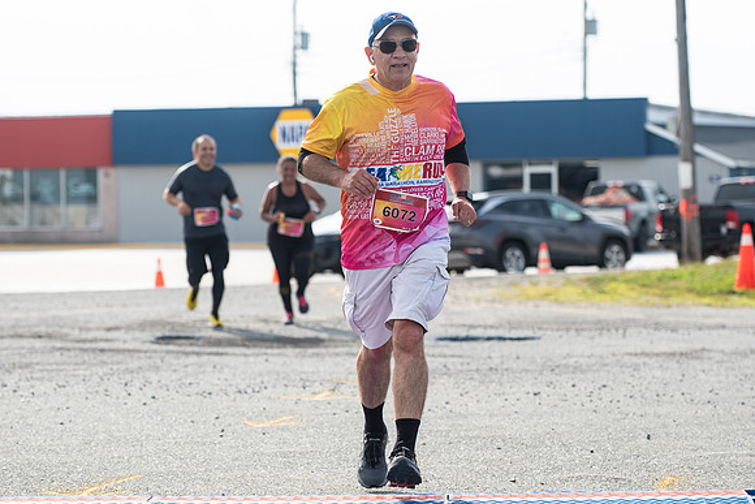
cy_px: 197
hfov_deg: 14.6
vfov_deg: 9.8
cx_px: 378
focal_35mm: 140
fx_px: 2944
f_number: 4.5
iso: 250
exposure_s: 1/1250
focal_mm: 105
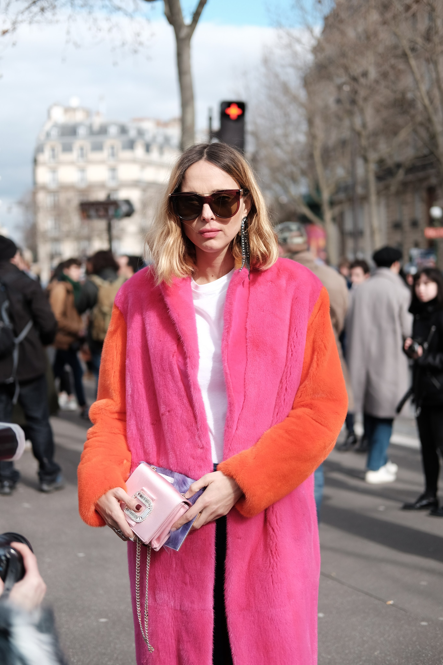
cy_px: 332
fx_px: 978
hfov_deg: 25.5
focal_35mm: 53
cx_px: 222
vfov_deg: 37.5
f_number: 2
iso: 250
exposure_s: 1/3200
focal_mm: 35
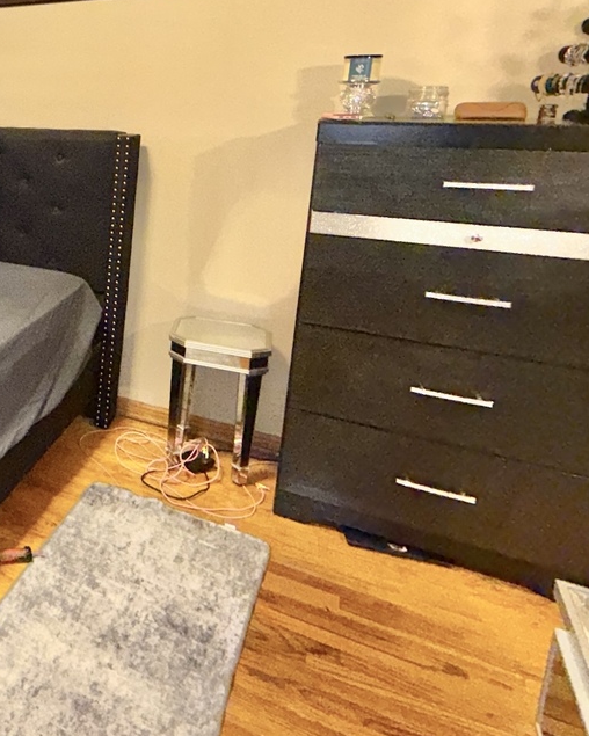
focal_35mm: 31
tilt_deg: -11.1
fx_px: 675
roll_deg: -0.2
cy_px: 224
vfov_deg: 55.5
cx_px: -143
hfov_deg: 35.4
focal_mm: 2.22
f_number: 2.2
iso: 200
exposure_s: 1/60
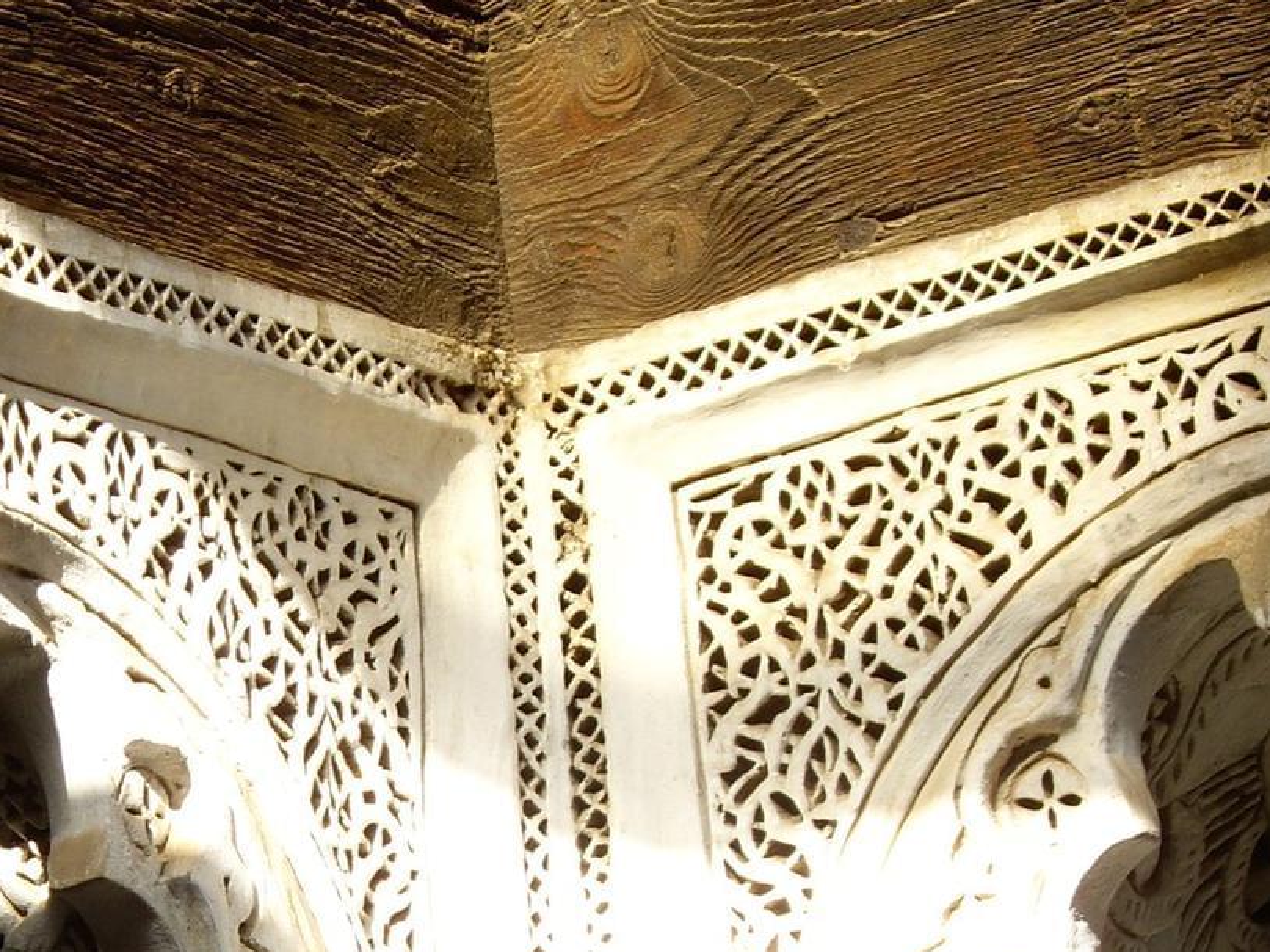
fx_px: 6785
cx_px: 99
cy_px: 1019
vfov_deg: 8.0
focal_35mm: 185
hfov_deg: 10.6
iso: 64
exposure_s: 1/125
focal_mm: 16.3
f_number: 4.3
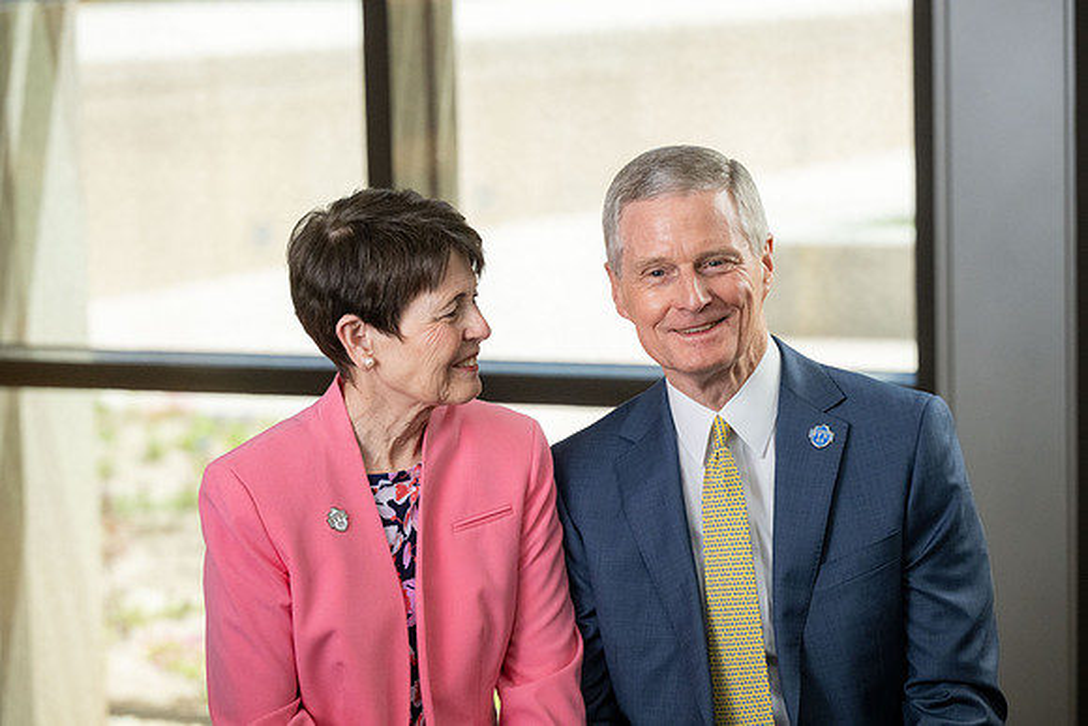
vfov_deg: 12.5
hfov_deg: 18.6
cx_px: 544
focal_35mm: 110
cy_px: 363
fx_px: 3325
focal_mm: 110
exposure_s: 1/400
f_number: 4
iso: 2000
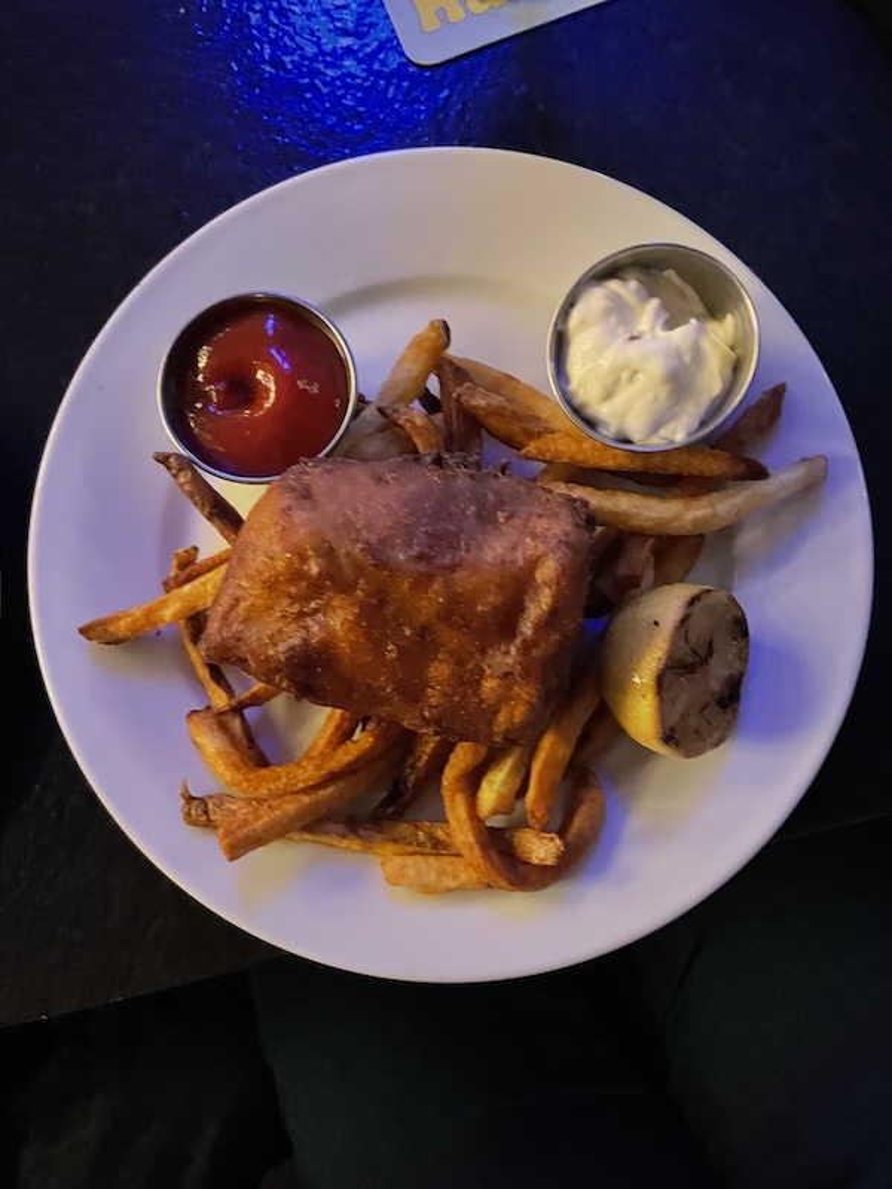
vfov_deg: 67.3
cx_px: 446
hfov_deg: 53.1
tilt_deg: -83.5
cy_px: 594
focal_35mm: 26
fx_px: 893
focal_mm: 4.2
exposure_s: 1/30
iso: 1000
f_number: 1.6
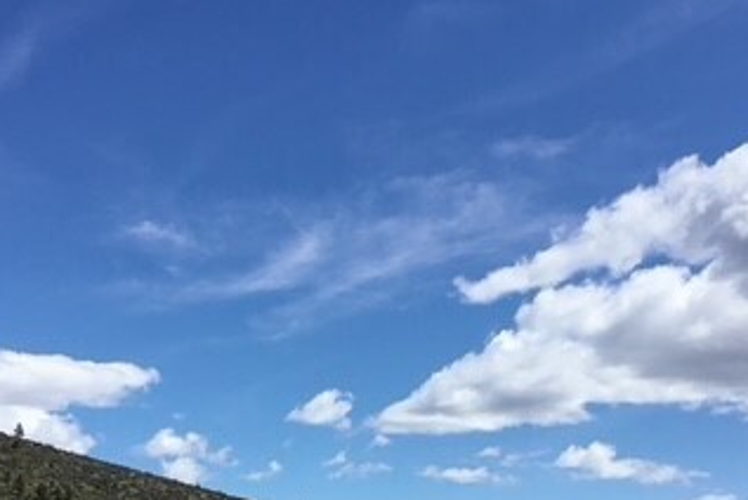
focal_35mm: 65
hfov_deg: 30.9
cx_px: 314
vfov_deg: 20.1
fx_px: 1352
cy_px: 542
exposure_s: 1/2037
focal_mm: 3.3
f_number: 2.4
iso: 25
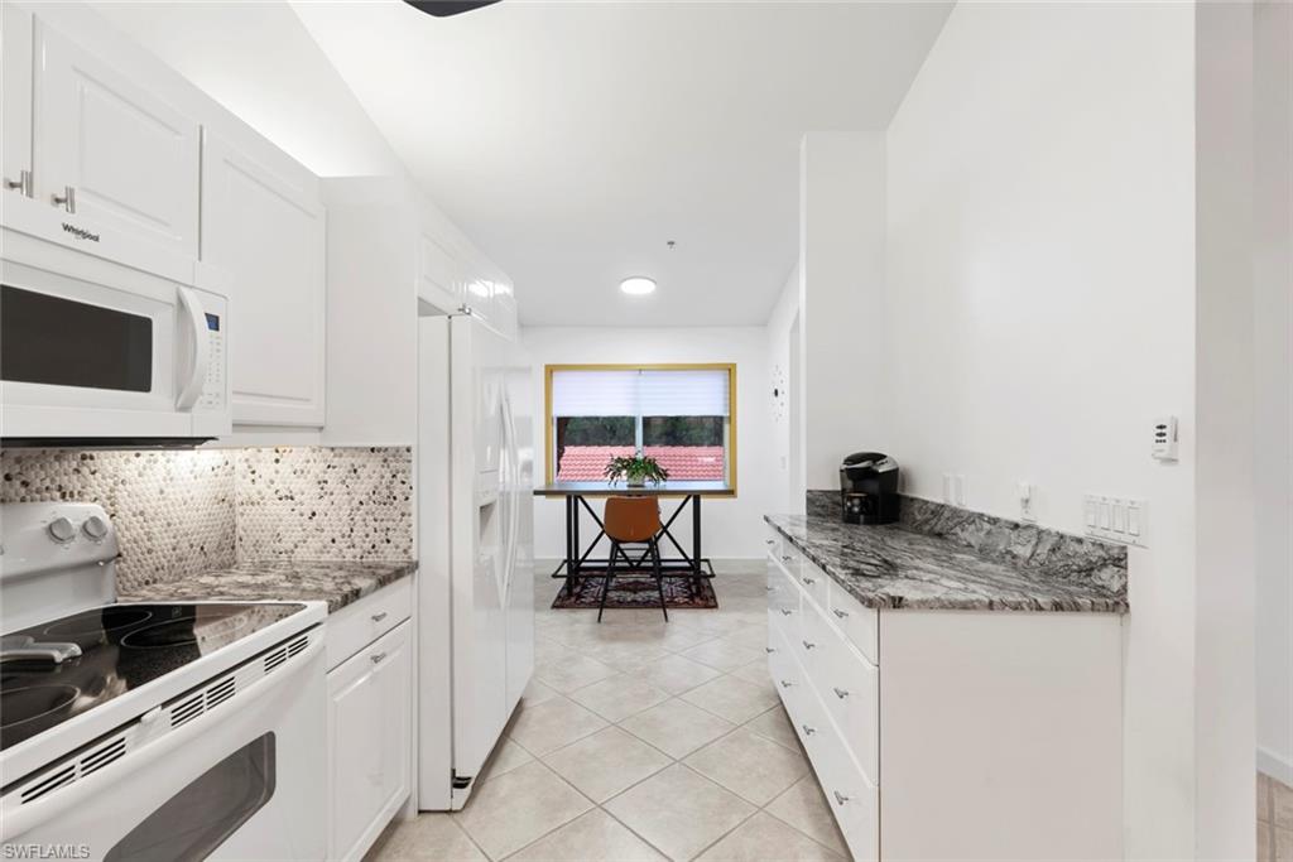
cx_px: 646
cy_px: 431
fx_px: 593
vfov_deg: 72.1
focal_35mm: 16
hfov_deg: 95.0
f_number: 9
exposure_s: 1/1.67
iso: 100
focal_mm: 16.5
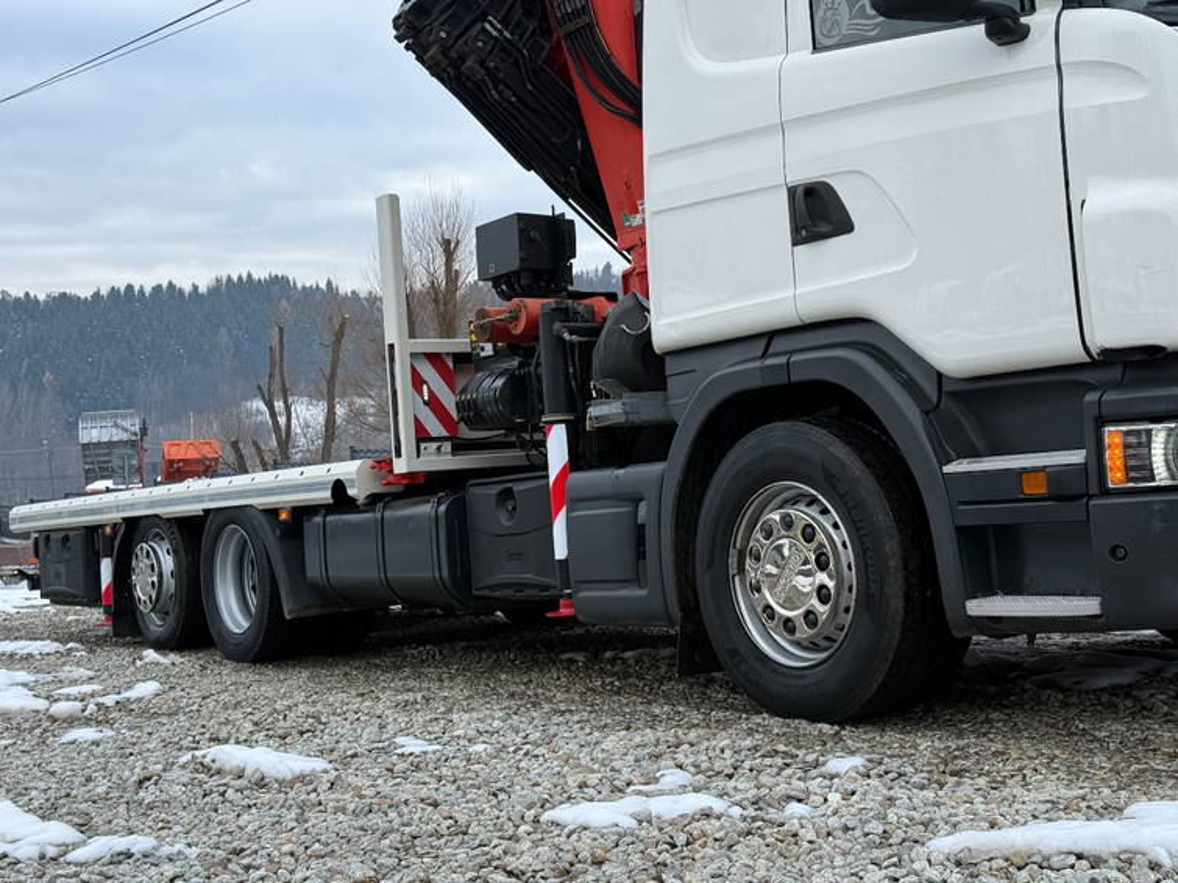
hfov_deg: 39.7
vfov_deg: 30.3
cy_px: 442
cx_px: 589
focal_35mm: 48
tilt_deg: -0.8
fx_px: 1633
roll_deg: +2.8
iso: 64
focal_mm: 6.76
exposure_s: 1/719
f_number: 1.78
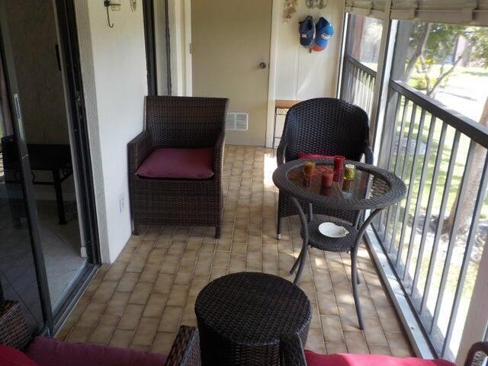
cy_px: 183
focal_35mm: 30
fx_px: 423
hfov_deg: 60.0
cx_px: 244
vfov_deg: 46.8
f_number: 3.3
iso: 125
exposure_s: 1/80
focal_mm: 4.1
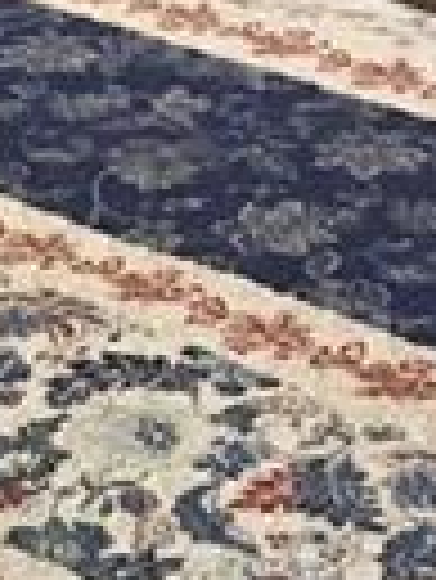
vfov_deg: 10.7
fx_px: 2901
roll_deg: +2.1
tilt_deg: -10.5
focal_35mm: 173
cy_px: -481
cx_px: -333
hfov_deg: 8.3
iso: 200
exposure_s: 1/30
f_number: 2.2
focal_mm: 4.15
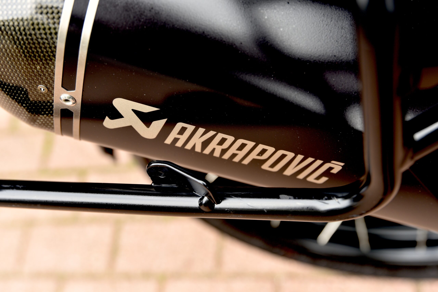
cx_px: 219
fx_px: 669
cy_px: 146
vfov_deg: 24.6
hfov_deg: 36.2
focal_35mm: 55
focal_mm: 55
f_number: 4.5
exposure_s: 1/80
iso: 200
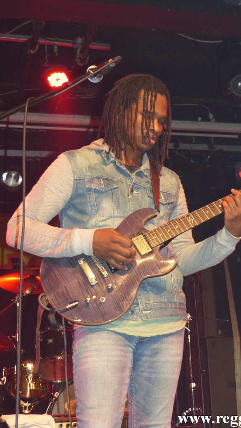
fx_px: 704
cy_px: 211
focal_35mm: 62
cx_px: 162
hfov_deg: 19.4
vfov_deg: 33.8
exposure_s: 1/60
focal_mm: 10.1
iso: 400
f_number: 2.8
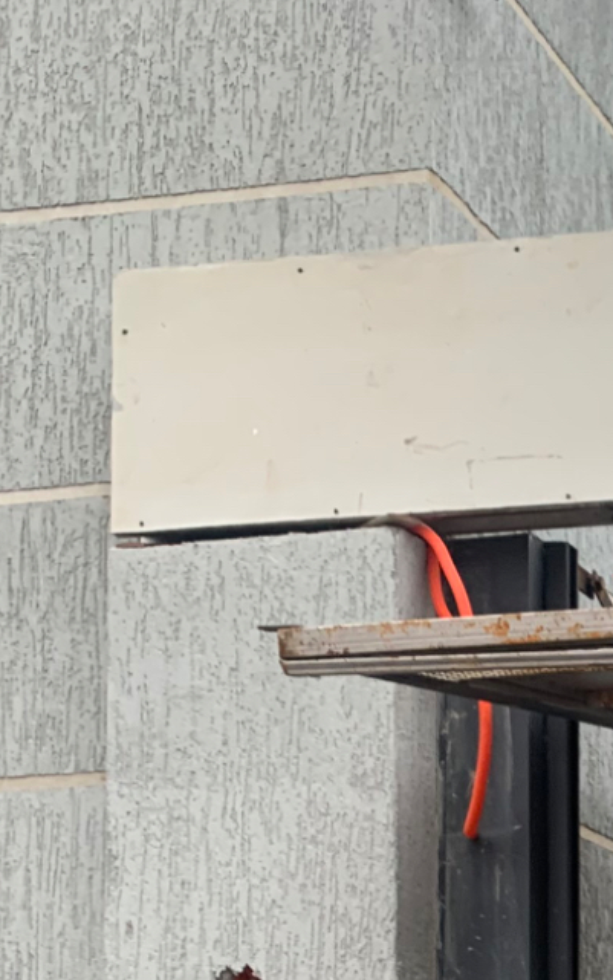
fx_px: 2351
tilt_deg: +2.7
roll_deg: +0.9
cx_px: 1121
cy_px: 1150
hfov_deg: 13.3
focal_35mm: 88
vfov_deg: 21.9
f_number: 1.8
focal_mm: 4.25
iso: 40
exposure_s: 1/122
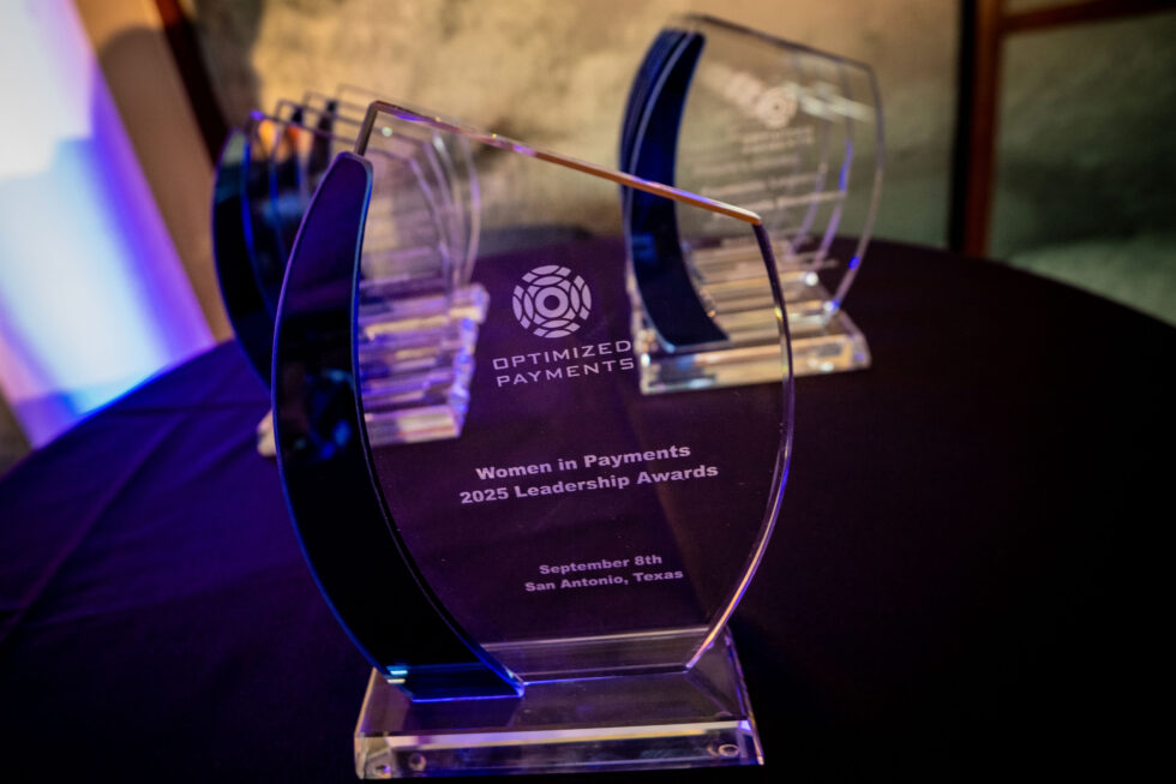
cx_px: 507
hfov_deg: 81.5
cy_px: 369
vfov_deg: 60.1
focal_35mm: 21
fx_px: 677
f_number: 5
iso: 1600
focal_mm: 16
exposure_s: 1/50
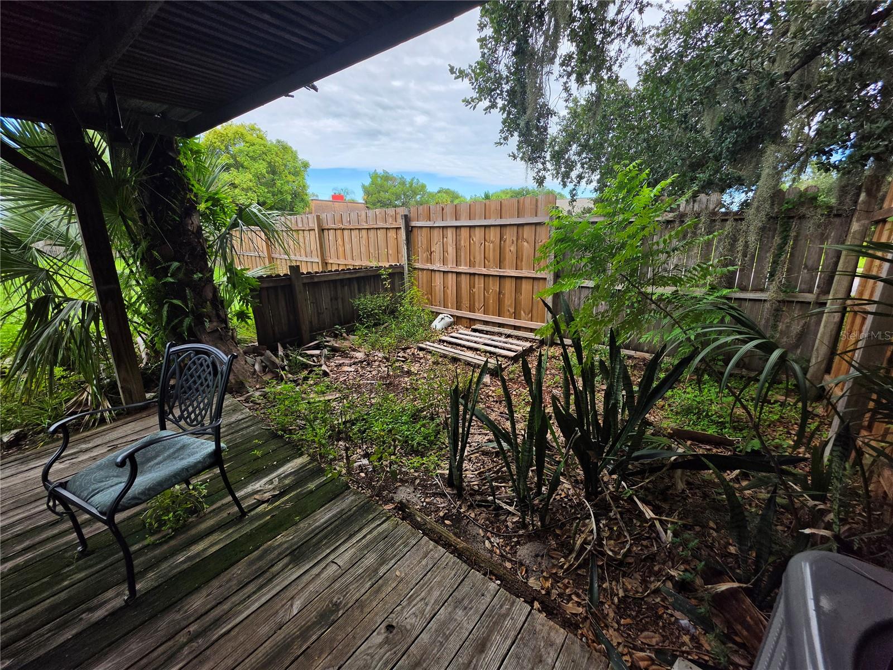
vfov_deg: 89.9
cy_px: 335
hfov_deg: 106.2
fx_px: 335
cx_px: 446
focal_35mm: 13
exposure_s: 1/699
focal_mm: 2.2
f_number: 1.9
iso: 32
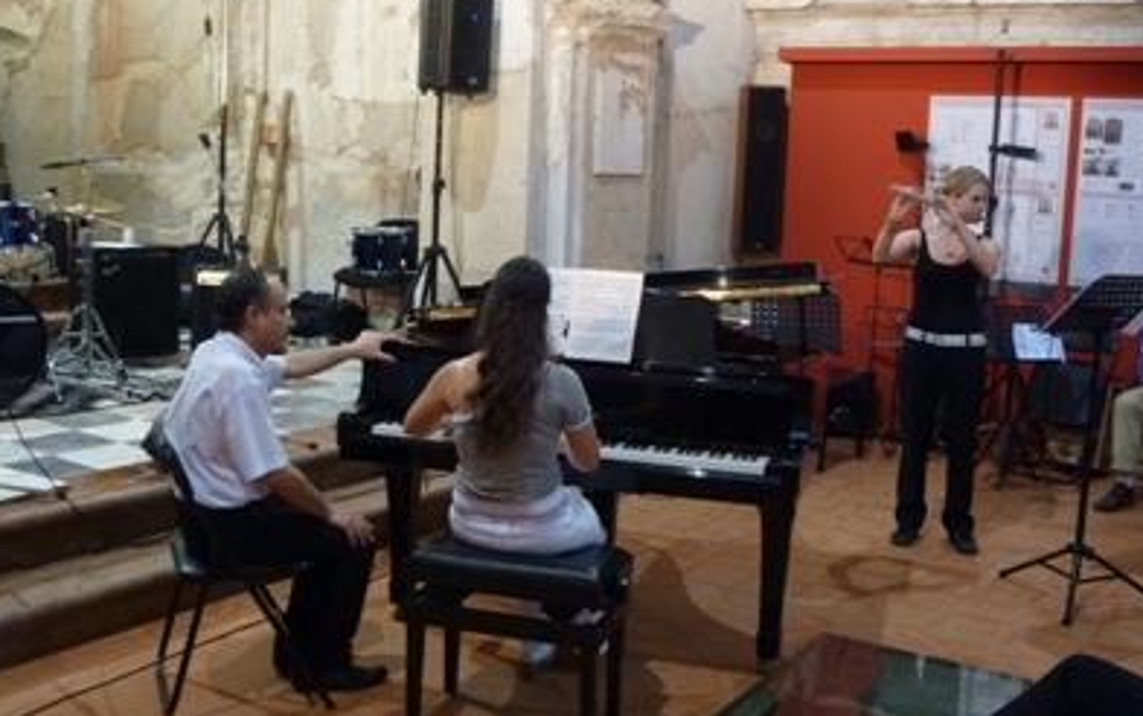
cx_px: 570
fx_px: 1278
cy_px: 323
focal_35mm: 41
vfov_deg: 31.3
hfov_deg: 48.2
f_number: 3.5
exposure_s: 1/13
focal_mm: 6.8
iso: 400
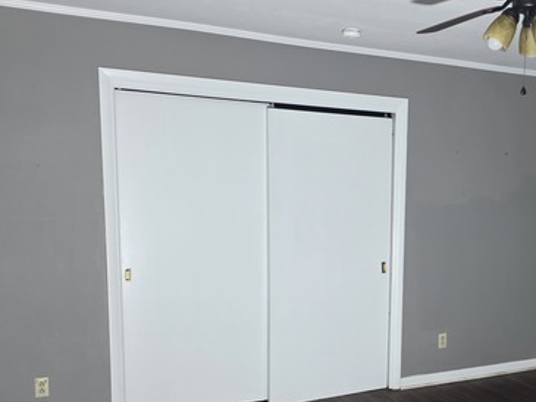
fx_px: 651
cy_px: 268
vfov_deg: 34.1
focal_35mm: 42
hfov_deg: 43.3
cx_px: 403
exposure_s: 1/120
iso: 640
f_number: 1.7
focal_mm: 6.3
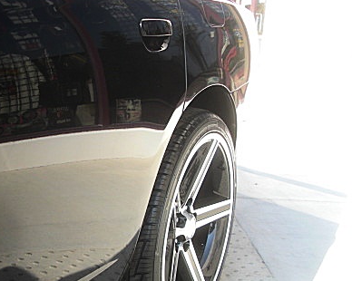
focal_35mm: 58
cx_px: 76
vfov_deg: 26.1
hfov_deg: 31.7
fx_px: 604
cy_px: 181
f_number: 2.8
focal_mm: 6.3
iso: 50
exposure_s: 1/160
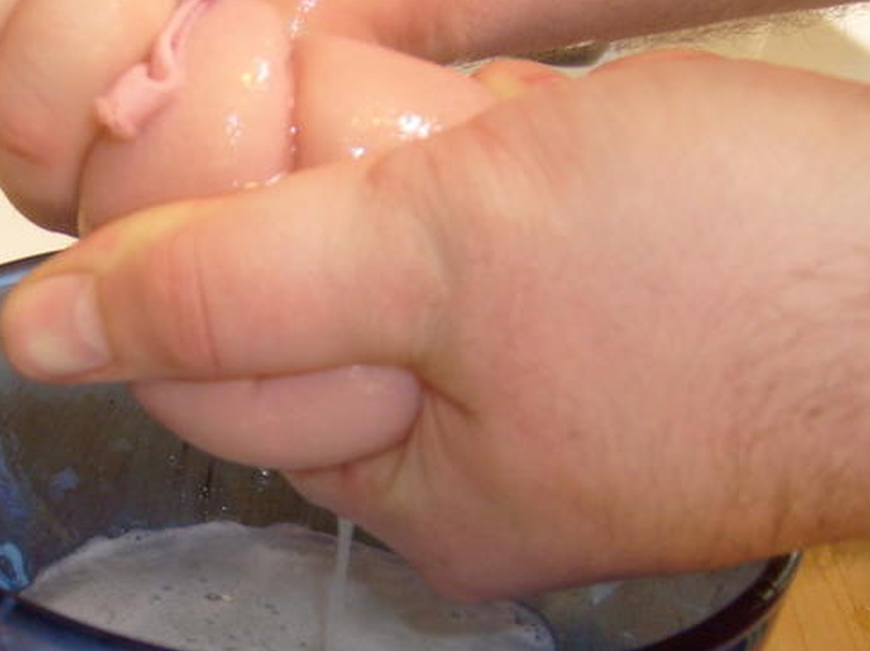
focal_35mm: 65
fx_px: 1632
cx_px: 197
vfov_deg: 22.3
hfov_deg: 29.3
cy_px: 512
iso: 80
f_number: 2.8
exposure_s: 1/8
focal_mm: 5.8
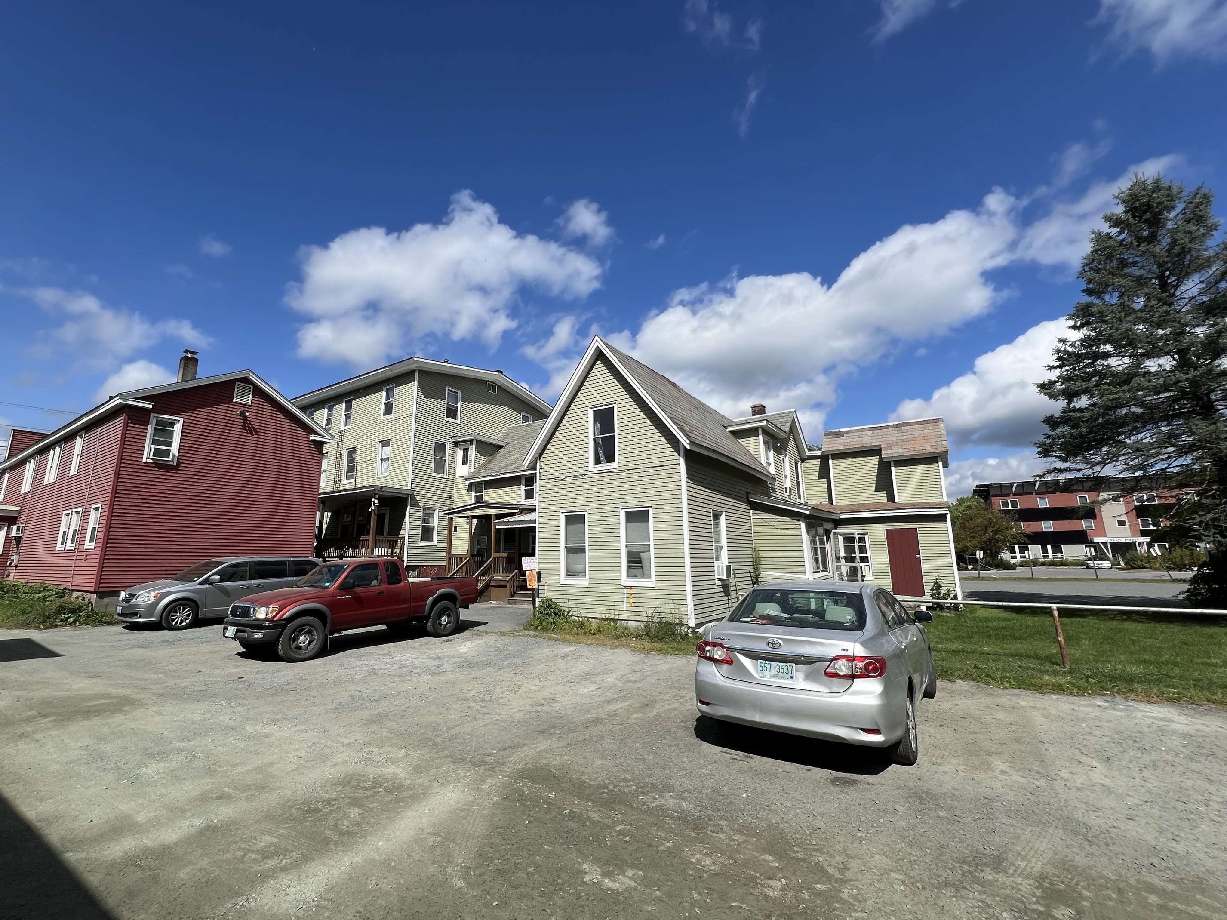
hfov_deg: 101.9
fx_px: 496
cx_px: 567
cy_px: 445
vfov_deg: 85.6
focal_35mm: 14
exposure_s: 1/2874
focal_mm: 1.57
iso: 32
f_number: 1.8
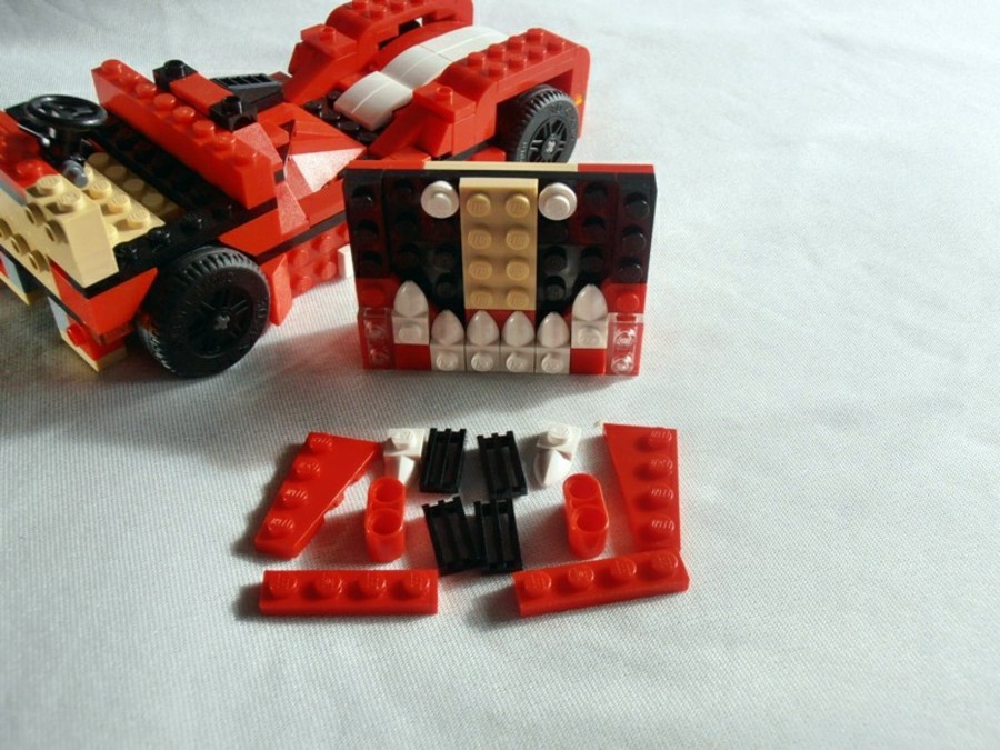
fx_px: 1069
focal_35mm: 37
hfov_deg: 50.1
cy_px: 375
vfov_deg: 38.7
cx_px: 500
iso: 80
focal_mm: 6.61
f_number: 3.9
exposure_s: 1/250
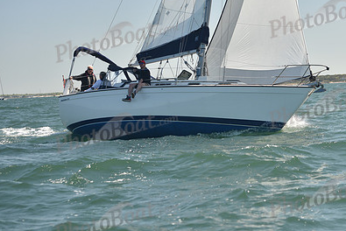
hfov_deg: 18.5
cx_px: 224
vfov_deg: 12.5
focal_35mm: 110
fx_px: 1058
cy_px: 73
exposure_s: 1/1000
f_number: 4
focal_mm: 75
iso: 250
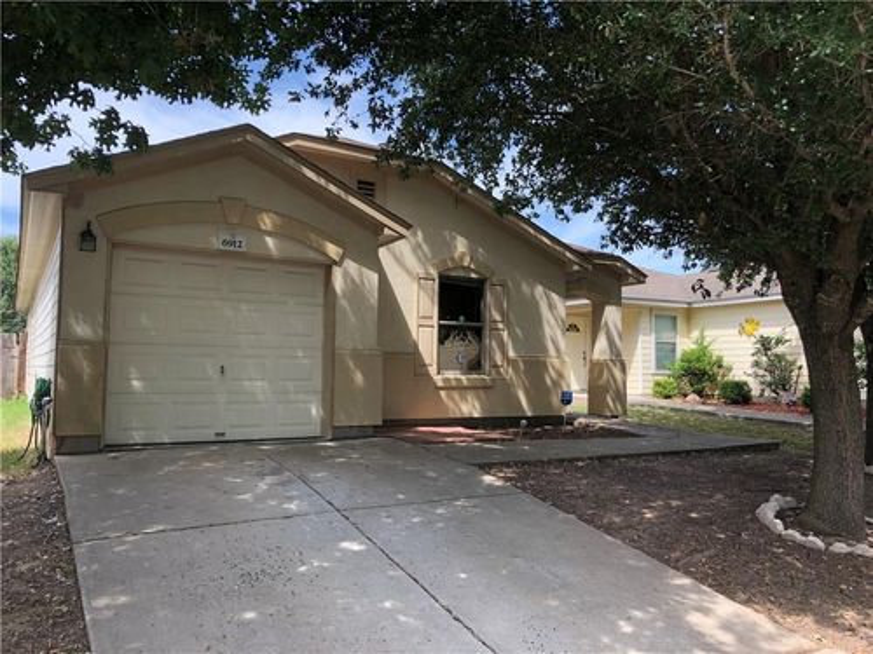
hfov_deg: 63.4
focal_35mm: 28
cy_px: 327
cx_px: 436
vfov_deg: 49.7
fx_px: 706
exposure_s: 1/410
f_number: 1.8
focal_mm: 4
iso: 20
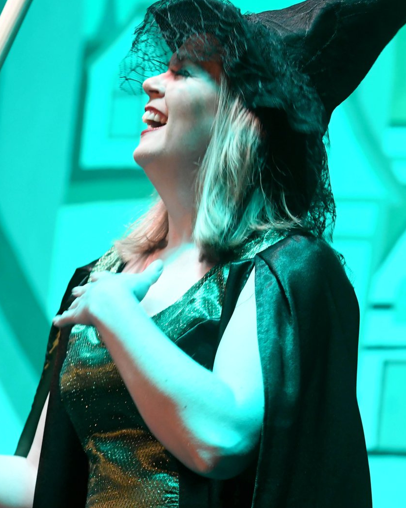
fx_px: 5616
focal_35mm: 374
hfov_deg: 4.1
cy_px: 225
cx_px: 121
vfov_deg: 5.2
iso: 2000
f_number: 2.8
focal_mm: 135
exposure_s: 1/80
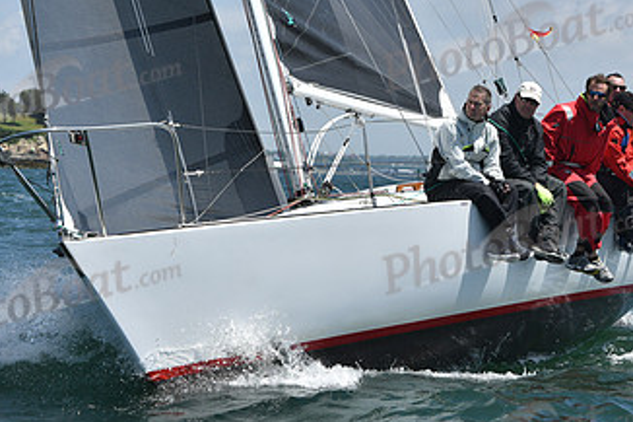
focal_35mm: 178
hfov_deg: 11.6
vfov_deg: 7.7
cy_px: 170
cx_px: 283
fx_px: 3128
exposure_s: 1/1250
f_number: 7.1
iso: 250
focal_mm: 100
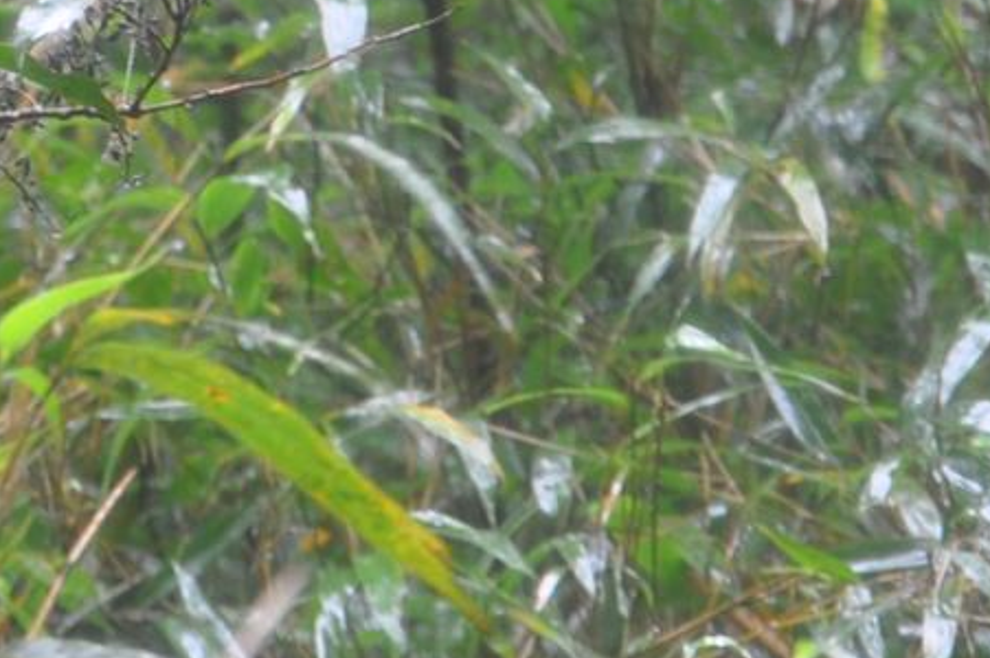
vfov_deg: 4.0
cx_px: -517
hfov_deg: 6.0
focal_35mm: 339
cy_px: -593
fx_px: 9315
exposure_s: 1/30
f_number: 5.6
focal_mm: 48
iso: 200
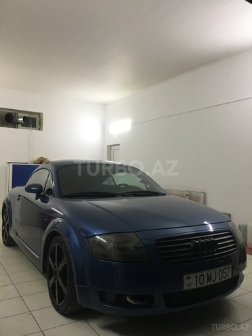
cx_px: 126
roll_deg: -1.4
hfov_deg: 48.2
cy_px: 168
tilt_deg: +0.3
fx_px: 281
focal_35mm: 29
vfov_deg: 61.7
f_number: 2.2
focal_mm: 4.15
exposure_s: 1/33
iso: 125
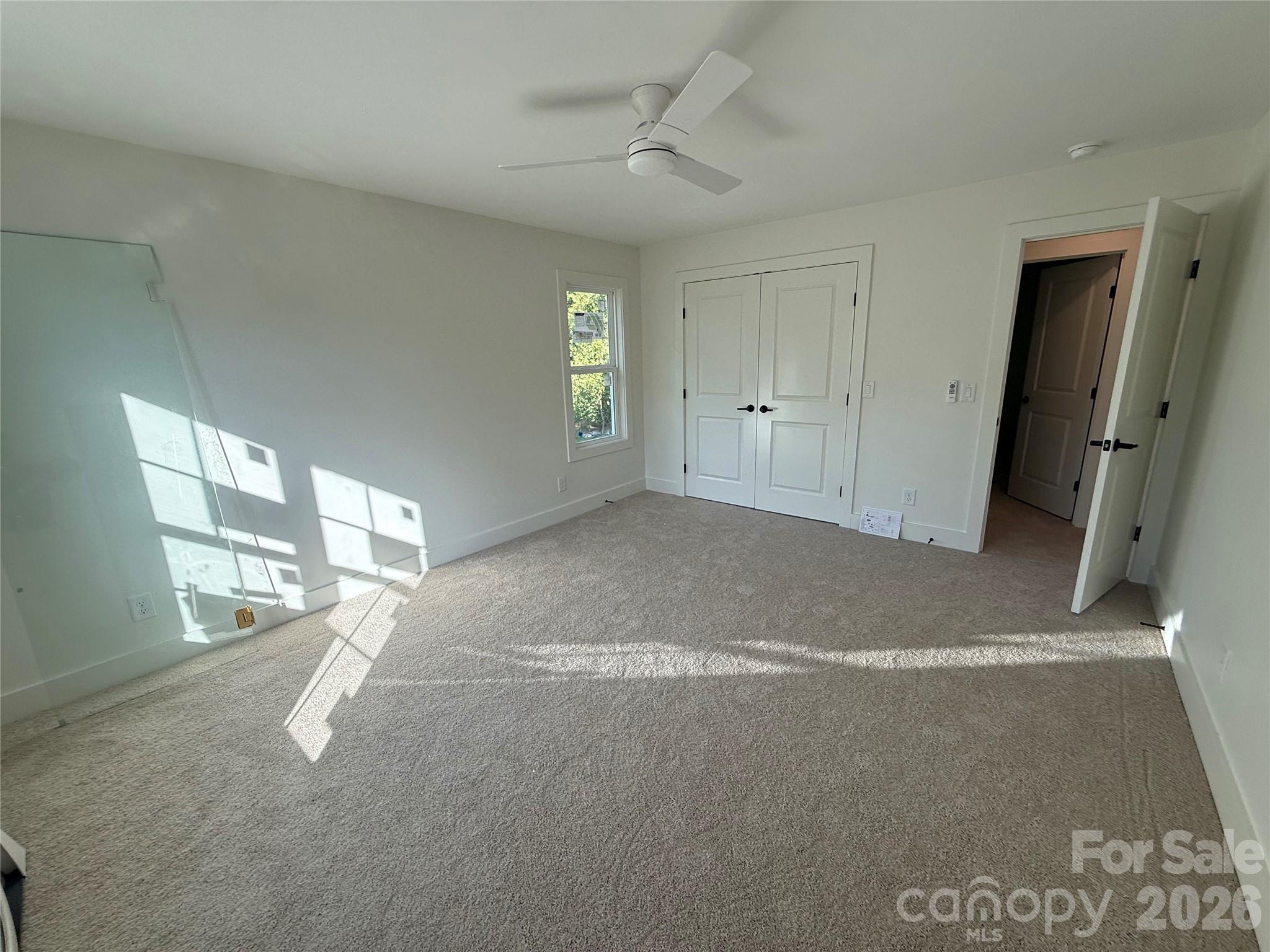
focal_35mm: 14
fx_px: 514
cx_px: 635
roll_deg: +1.8
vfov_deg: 85.7
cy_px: 476
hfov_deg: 102.1
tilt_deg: -12.5
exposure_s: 1/242
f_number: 2.2
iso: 64
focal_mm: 2.22
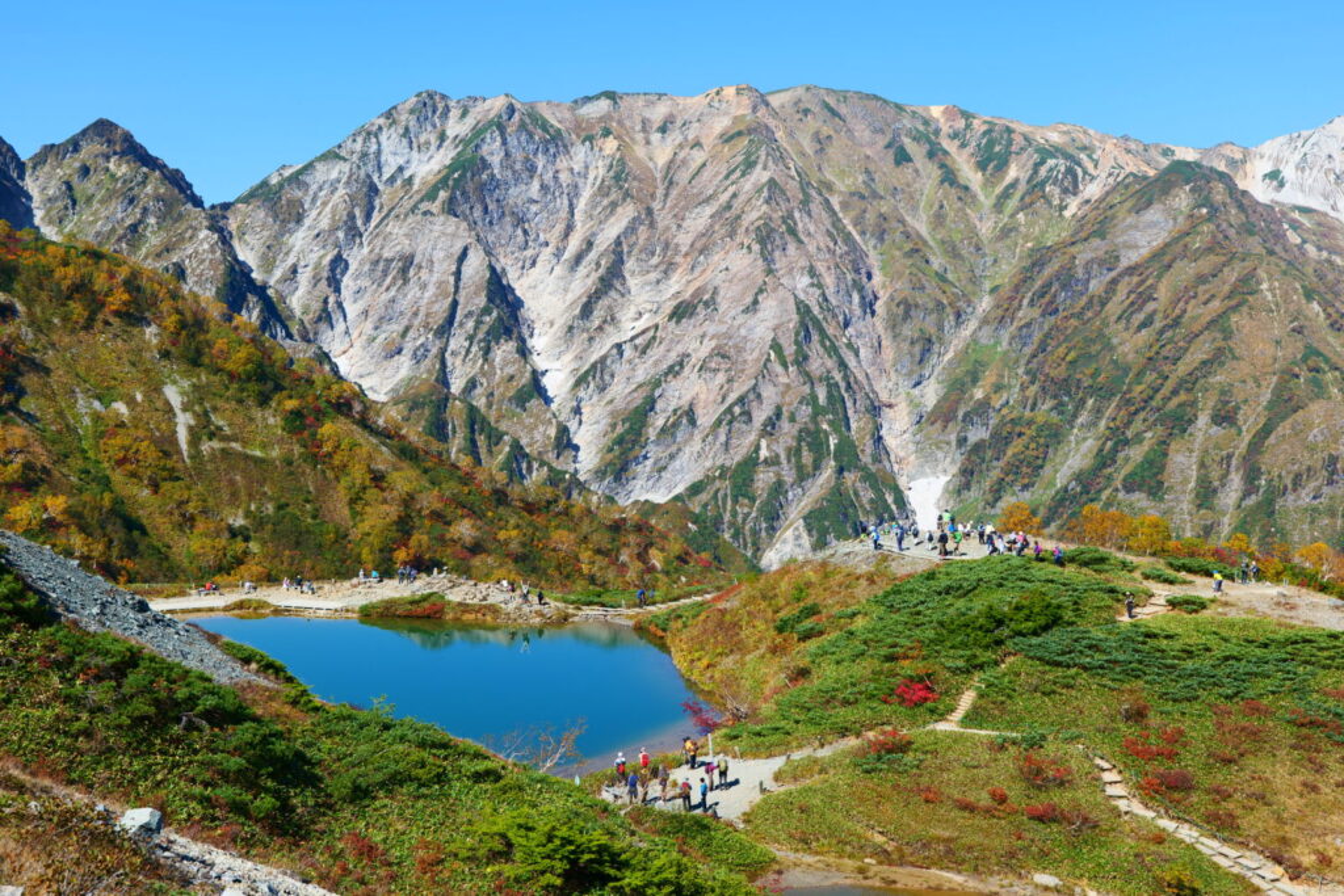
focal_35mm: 38
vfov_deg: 35.1
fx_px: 1419
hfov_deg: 50.7
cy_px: 448
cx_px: 672
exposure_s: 1/320
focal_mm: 38
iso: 100
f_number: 6.3
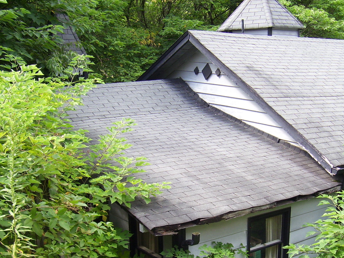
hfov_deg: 38.7
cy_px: 185
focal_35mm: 49
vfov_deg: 29.3
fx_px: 487
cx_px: 208
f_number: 2.7
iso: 80
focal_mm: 5.6
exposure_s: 1/125
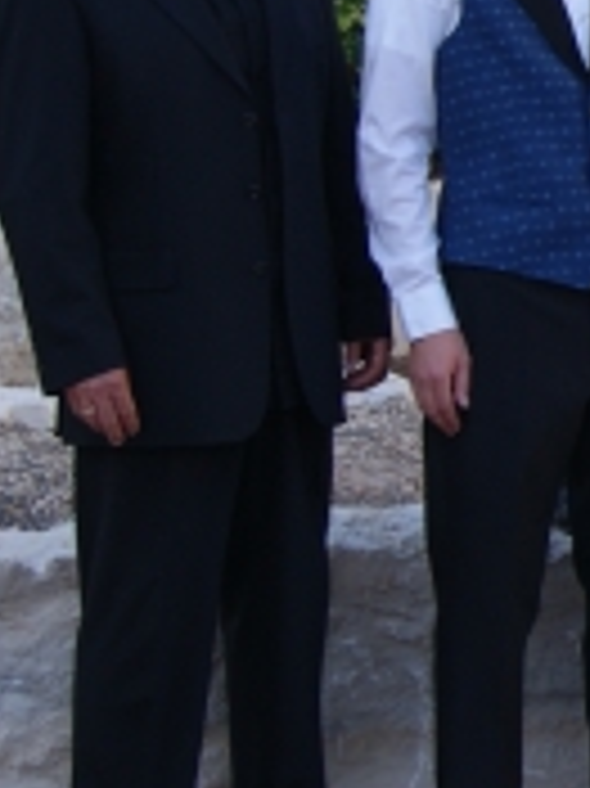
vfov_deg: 13.3
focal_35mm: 148
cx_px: 1374
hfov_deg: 9.1
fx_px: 3367
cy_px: 135
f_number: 7.1
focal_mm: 28
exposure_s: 1/60
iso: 100
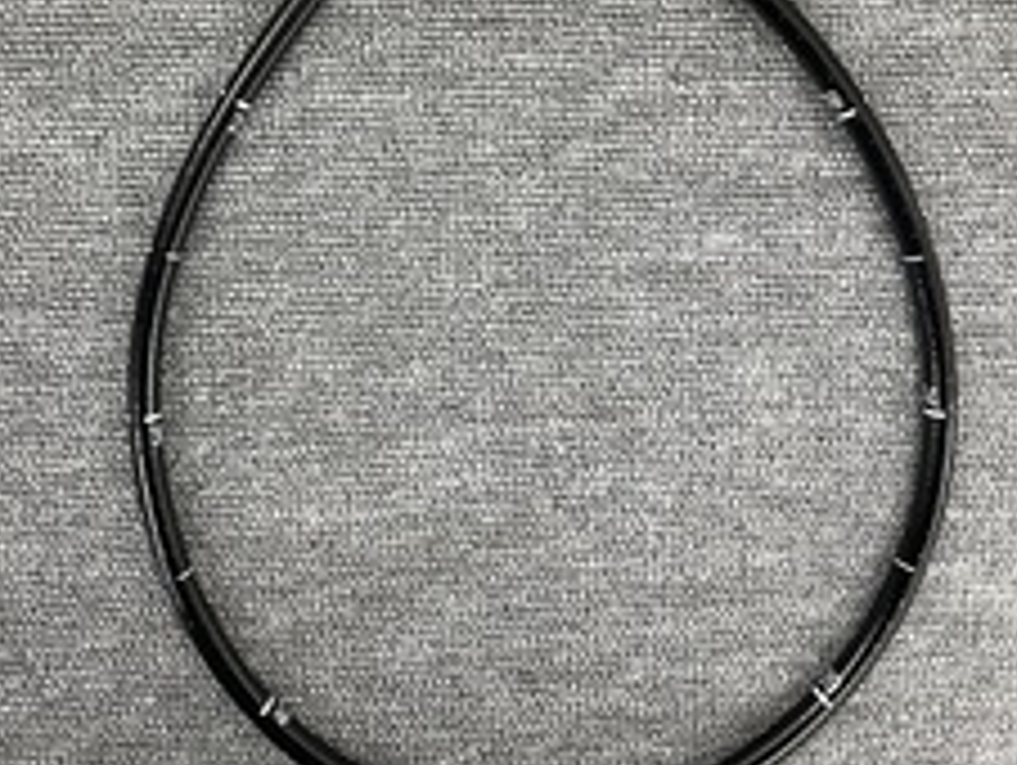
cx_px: 414
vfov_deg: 30.9
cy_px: 166
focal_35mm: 46
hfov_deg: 41.0
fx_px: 1353
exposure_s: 1/60
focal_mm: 4.2
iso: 80
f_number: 1.6
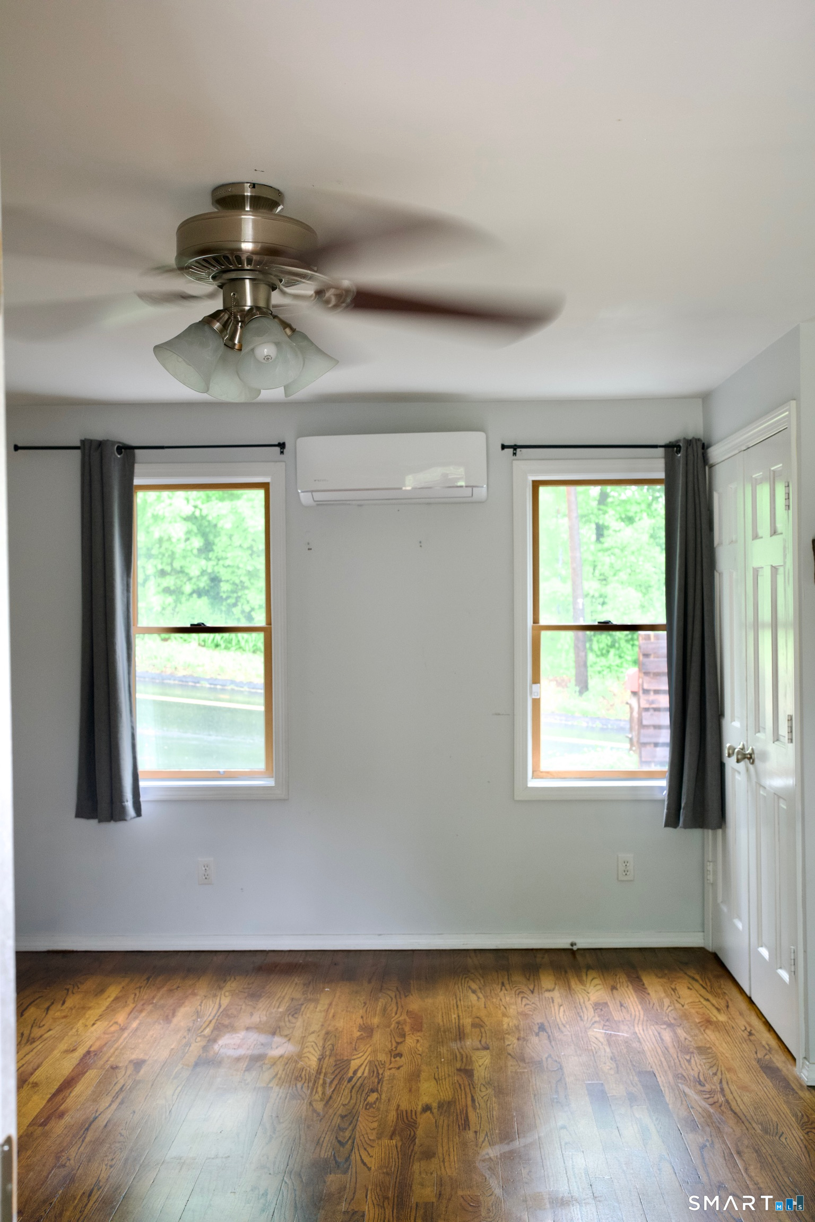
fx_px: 1188
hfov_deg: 37.9
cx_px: 408
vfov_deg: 54.4
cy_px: 611
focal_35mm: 35
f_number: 5
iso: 500
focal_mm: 35
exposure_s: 1/25
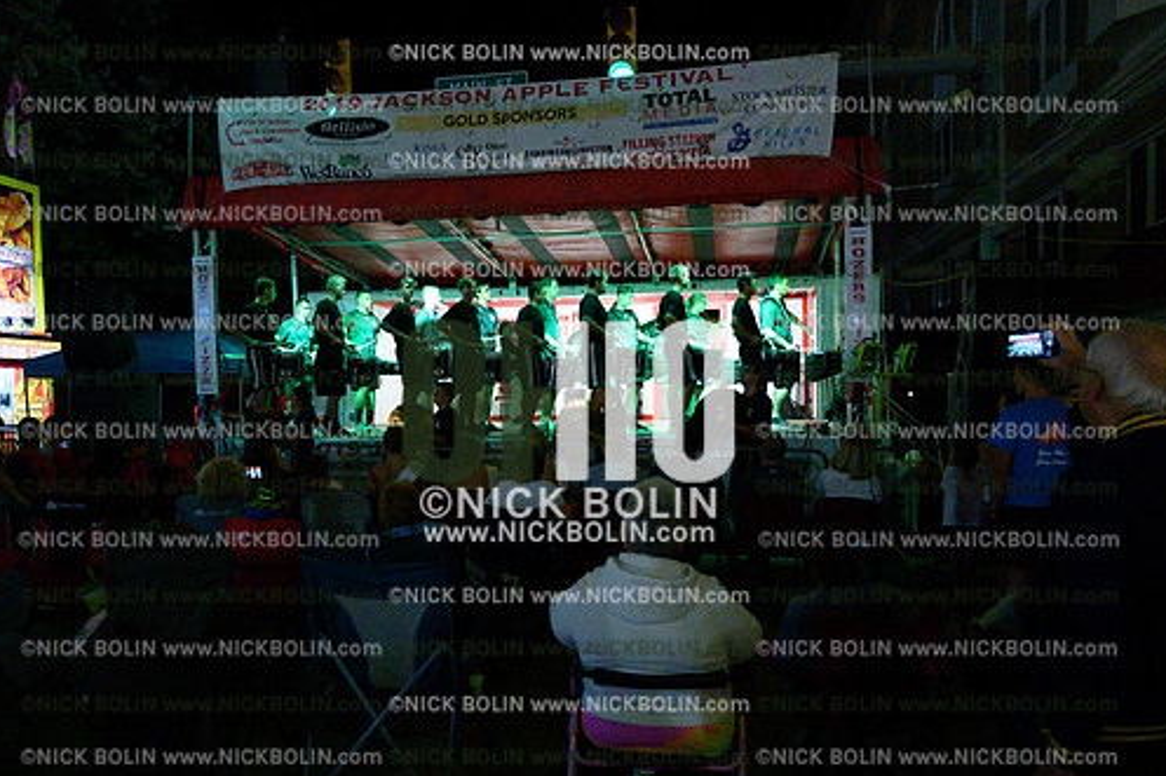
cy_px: 431
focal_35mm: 28
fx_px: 907
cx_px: 568
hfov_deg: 65.5
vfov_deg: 46.3
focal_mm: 24
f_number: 4
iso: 32000
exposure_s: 1/1000
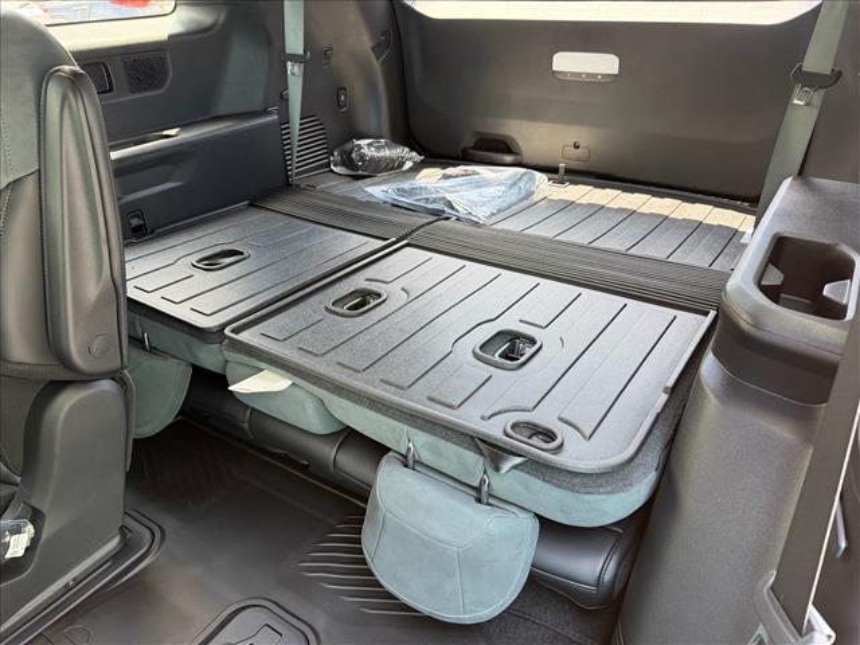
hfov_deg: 71.6
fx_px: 596
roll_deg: +0.3
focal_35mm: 24
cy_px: 322
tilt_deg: -28.6
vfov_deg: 56.8
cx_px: 430
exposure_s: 1/99
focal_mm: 6.76
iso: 200
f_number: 1.78
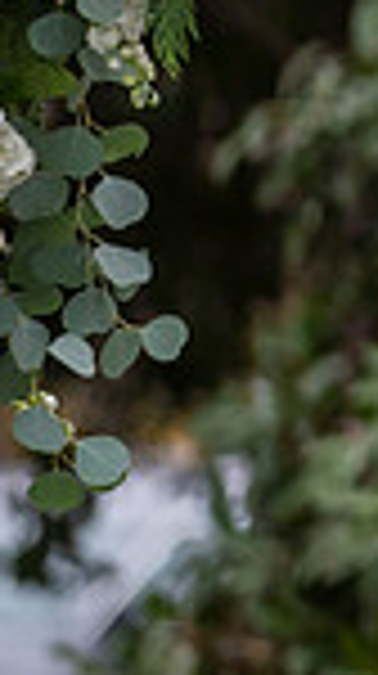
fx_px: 11246
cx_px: 1246
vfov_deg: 3.4
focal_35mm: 629
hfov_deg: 1.9
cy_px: 241
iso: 640
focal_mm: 155
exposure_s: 1/640
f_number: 2.8
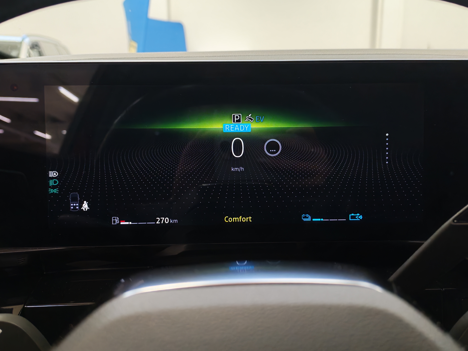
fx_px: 473
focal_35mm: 35
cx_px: 234
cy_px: 176
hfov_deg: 52.6
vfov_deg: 40.7
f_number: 1.9
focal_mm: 6.12
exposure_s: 1/50
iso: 800
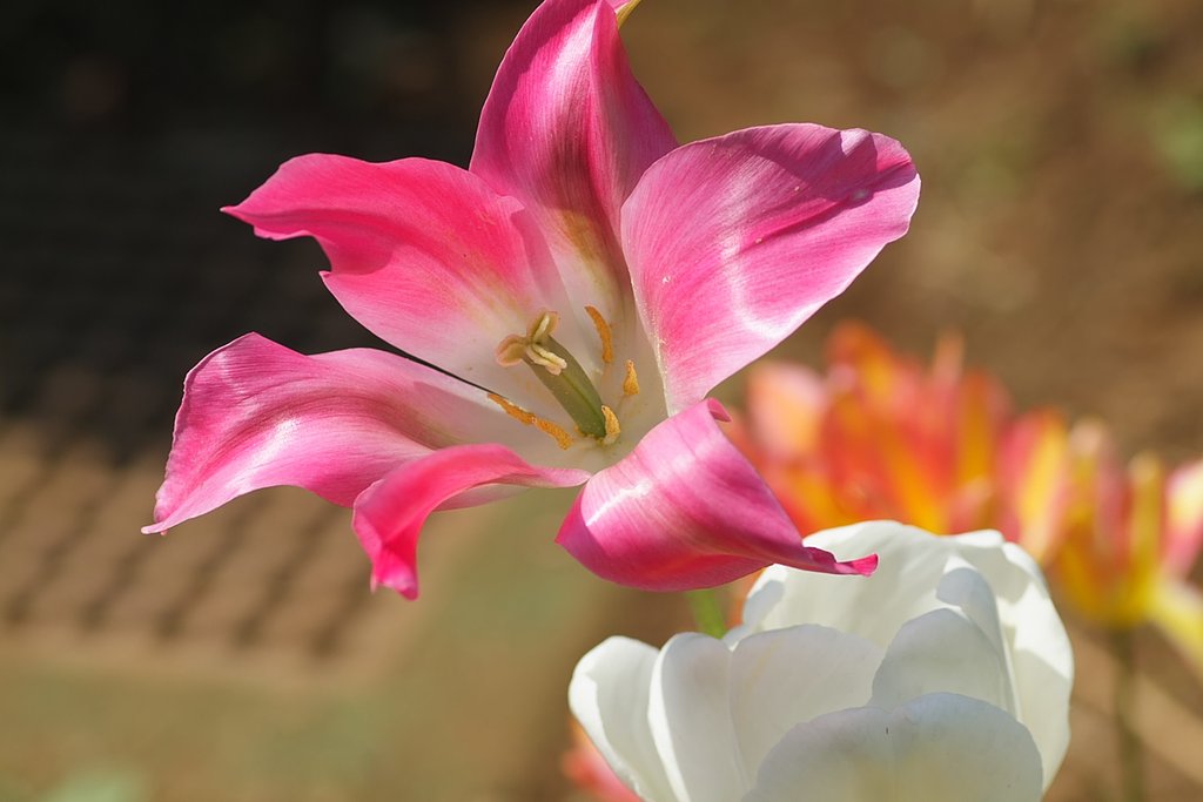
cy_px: 401
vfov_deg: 10.2
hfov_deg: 15.2
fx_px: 4512
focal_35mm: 135
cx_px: 602
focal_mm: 90
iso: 100
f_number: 4.8
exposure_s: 1/500
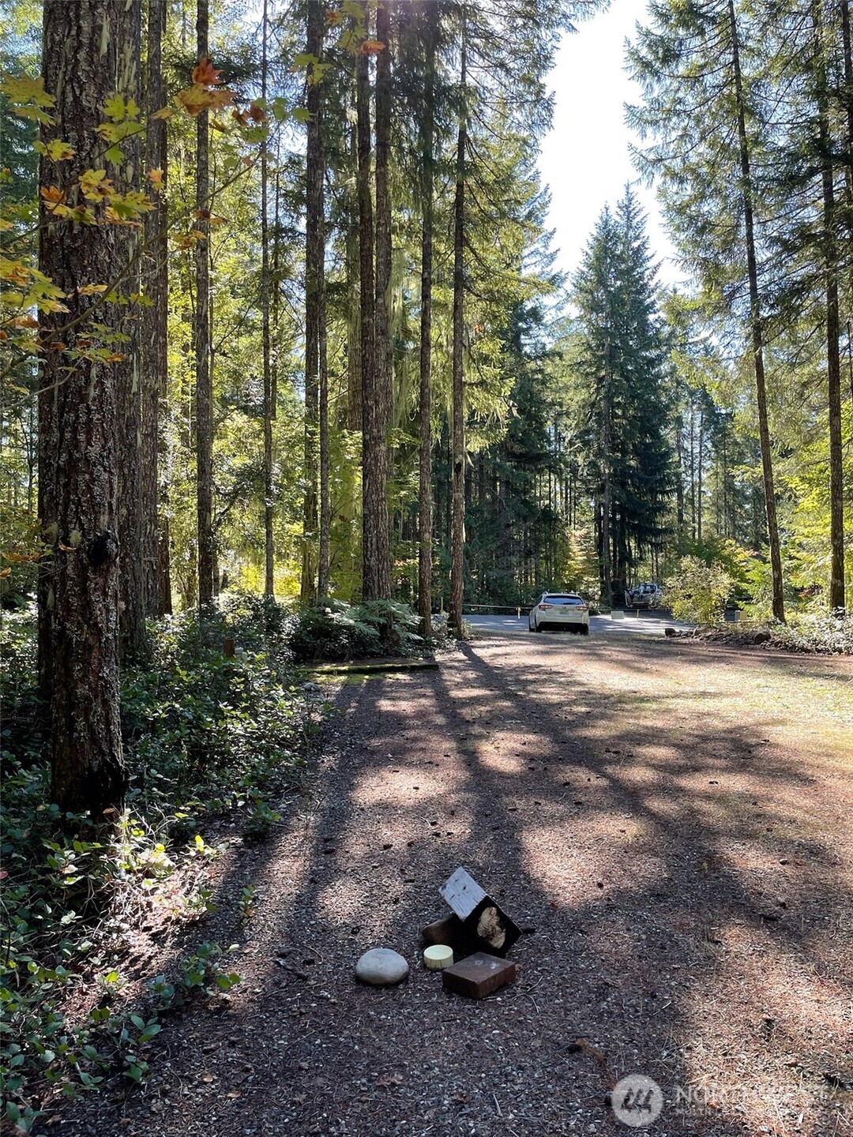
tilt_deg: +2.2
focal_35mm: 26
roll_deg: +0.2
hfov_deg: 53.1
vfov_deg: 67.3
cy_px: 568
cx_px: 426
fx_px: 854
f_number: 1.6
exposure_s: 1/206
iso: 32
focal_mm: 4.2
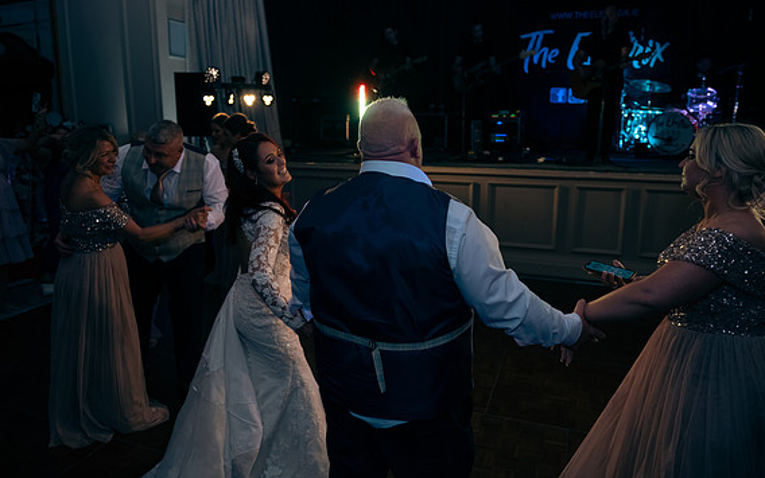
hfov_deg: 72.5
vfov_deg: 49.2
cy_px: 219
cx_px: 380
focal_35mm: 25
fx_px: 521
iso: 640
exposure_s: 1/160
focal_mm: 24
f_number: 3.5
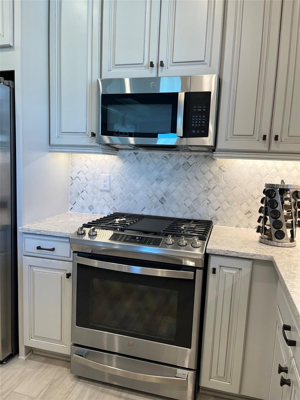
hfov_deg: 53.1
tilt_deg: -6.8
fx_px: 300
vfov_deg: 67.3
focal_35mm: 26
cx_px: 150
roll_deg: -2.9
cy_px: 200
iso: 64
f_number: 1.6
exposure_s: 1/120
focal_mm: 5.1
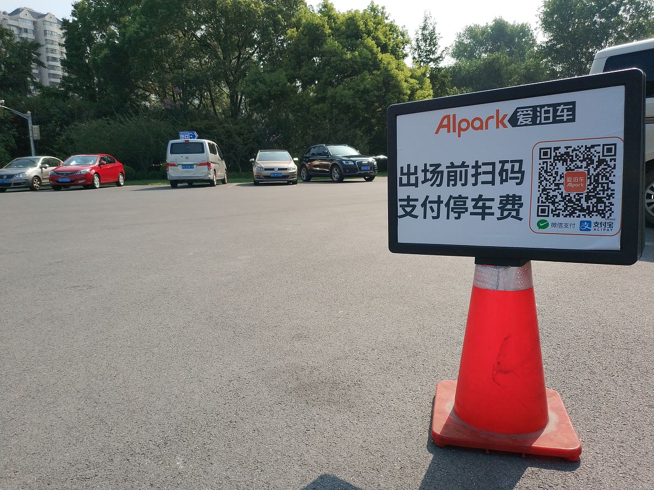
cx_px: 327
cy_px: 245
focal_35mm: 32
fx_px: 605
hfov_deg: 56.8
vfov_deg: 44.2
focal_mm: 4.5
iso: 146
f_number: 2
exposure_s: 1/1440
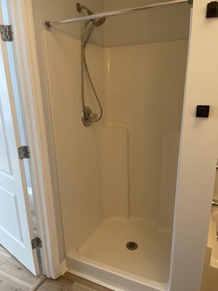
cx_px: 109
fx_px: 218
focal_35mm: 26
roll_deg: +0.7
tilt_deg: -16.2
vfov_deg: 67.3
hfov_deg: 53.1
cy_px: 146
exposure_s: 1/60
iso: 80
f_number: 1.6
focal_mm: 5.1
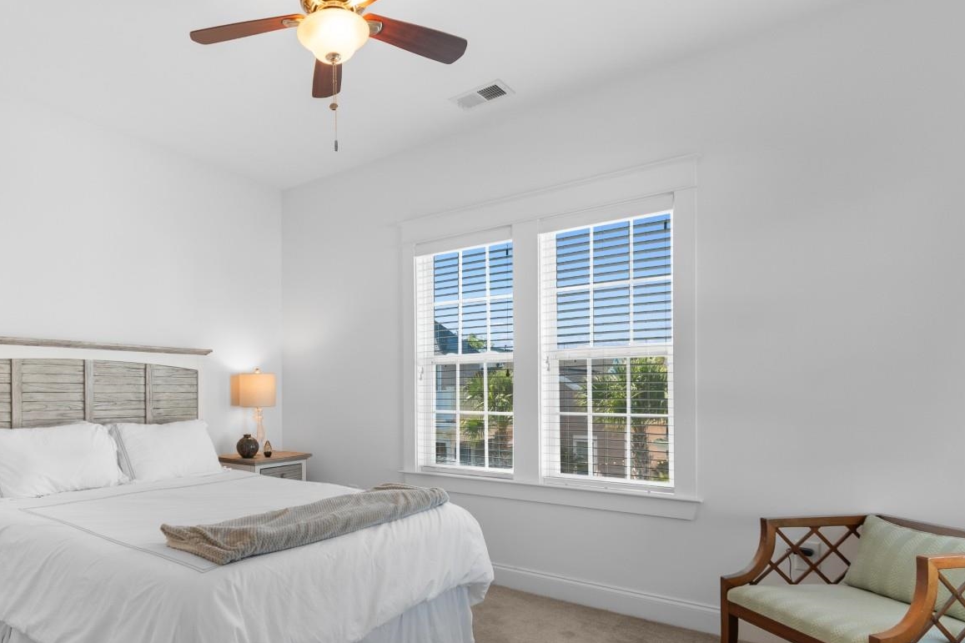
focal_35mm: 21
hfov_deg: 78.9
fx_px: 563
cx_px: 332
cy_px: 395
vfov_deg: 58.8
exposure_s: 1/30
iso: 100
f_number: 4.5
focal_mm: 10
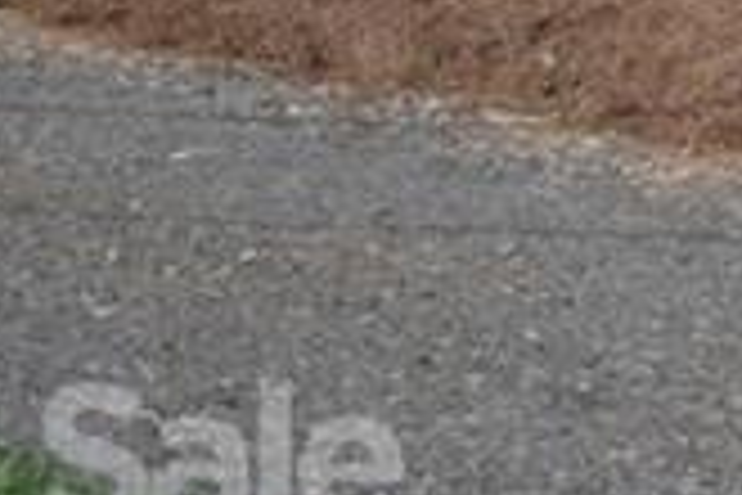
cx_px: 1983
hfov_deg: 8.5
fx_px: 4413
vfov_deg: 6.0
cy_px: -871
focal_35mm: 214
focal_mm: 23
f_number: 3.8
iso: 100
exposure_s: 1/1600
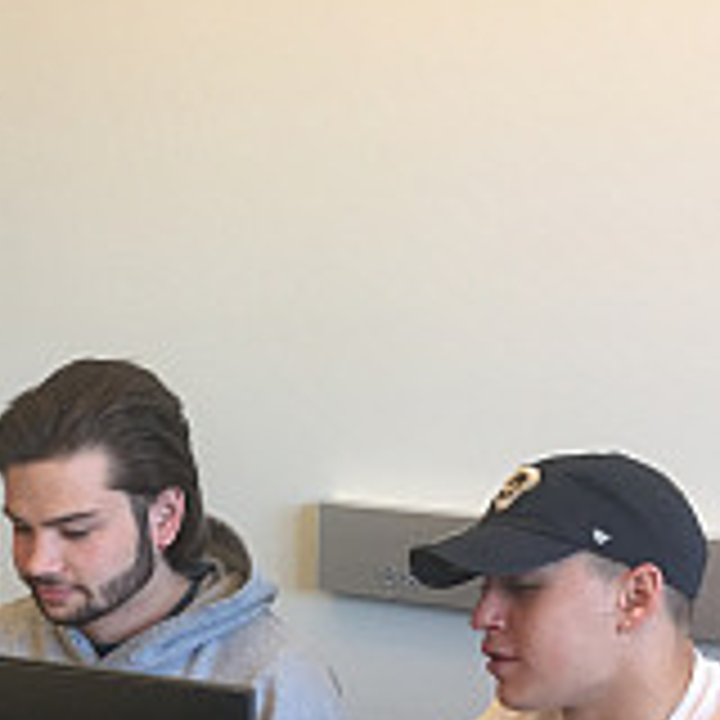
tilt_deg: -15.2
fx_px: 1506
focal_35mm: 64
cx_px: 108
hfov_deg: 26.2
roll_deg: -0.6
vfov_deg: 26.0
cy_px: 657
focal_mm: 4.15
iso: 50
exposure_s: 1/30
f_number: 2.2
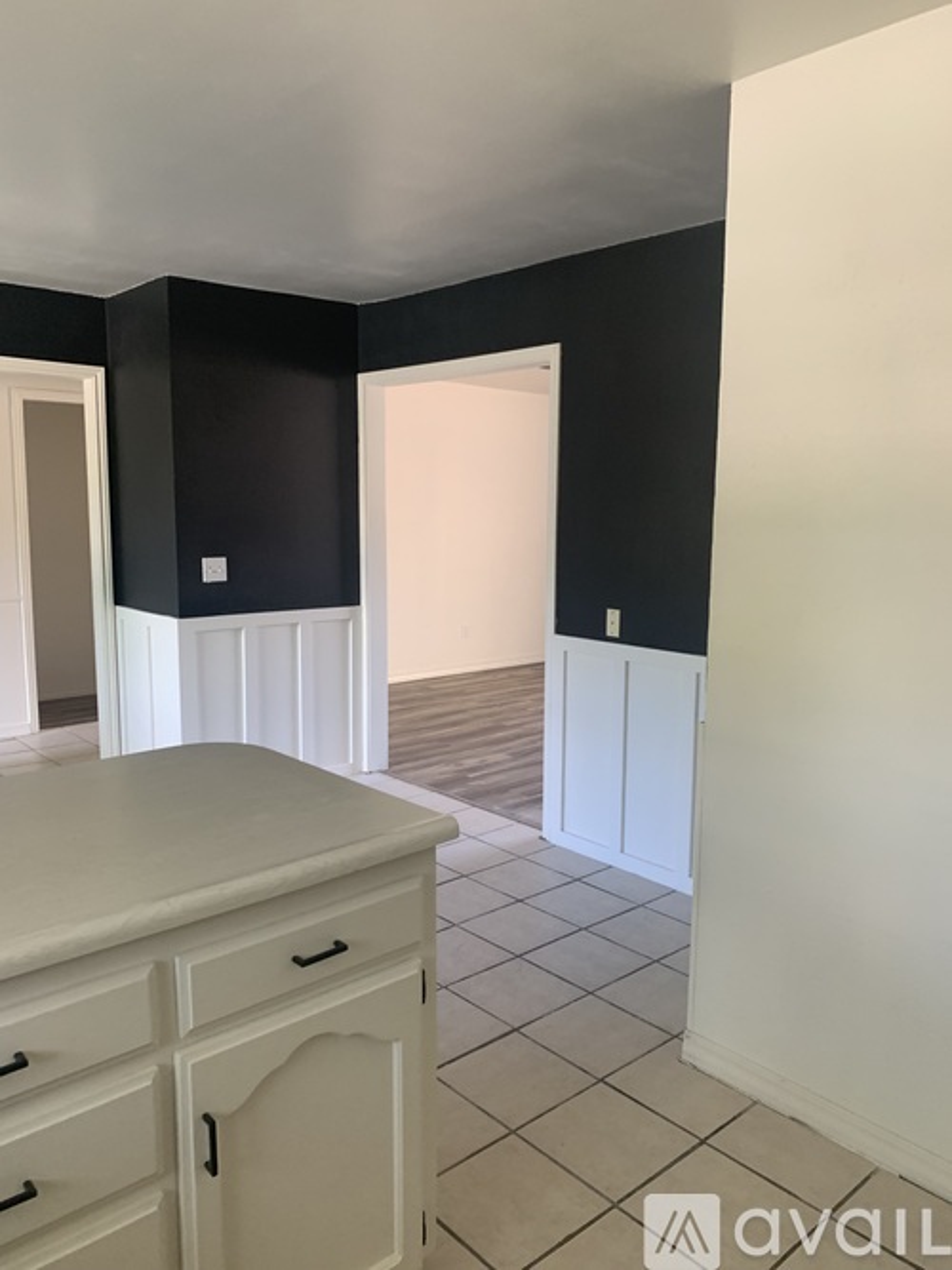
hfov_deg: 53.0
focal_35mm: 26
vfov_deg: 67.3
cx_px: 476
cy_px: 635
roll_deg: -0.5
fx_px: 954
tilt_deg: -7.1
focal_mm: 4.25
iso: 160
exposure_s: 1/60
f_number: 1.8
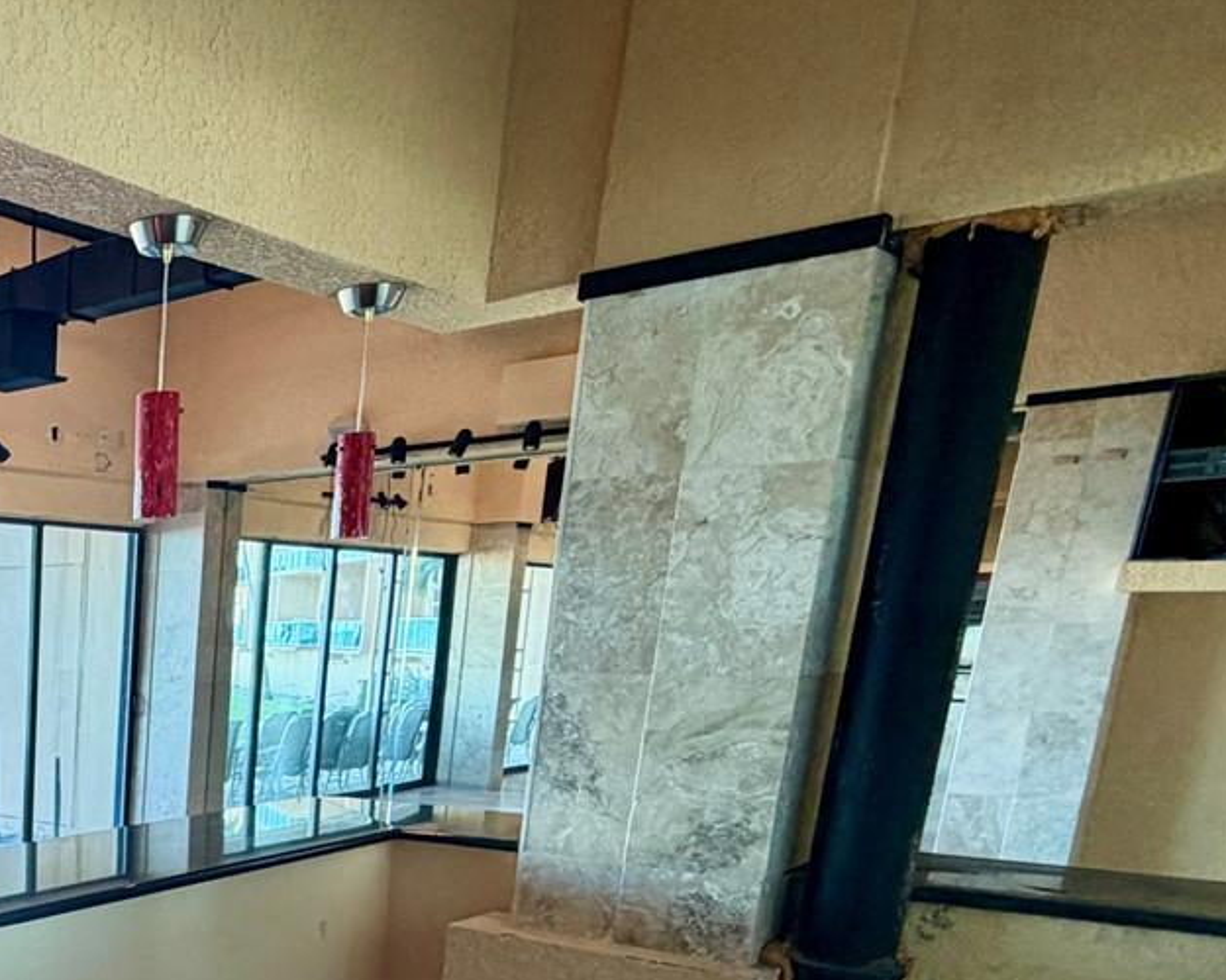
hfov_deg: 40.7
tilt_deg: -13.8
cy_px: 947
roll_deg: +0.7
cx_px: -143
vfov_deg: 38.2
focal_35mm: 35
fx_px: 1270
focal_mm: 2.22
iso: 160
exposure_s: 1/120
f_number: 2.2
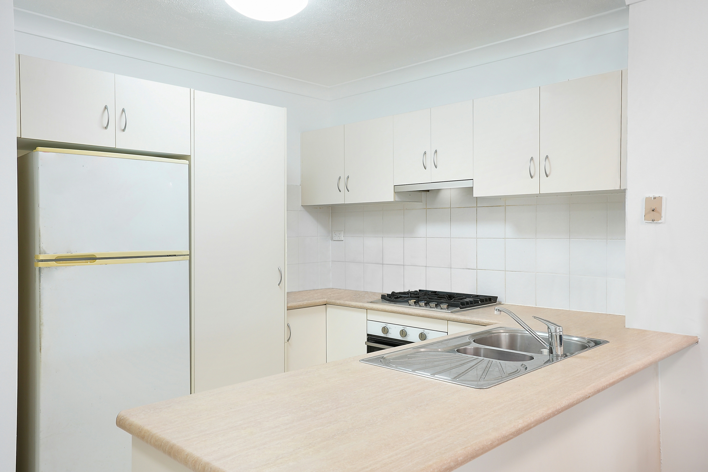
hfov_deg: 65.5
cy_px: 236
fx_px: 551
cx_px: 354
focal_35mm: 28
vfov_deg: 46.4
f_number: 11
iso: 200
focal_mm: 28
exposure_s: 1/2
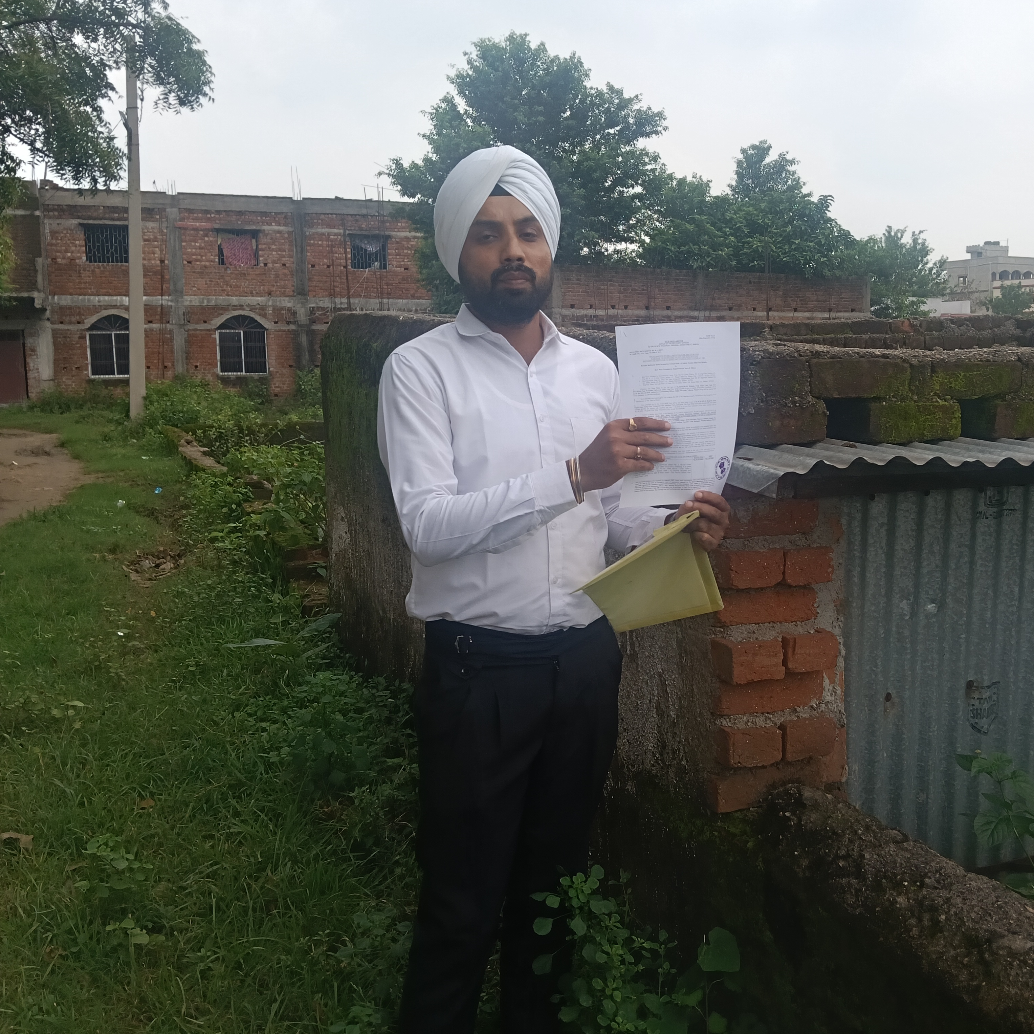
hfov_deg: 50.6
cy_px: 514
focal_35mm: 32
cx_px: 650
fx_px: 1081
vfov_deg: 51.1
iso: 64
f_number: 1.8
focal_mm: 3.98
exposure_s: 1/535
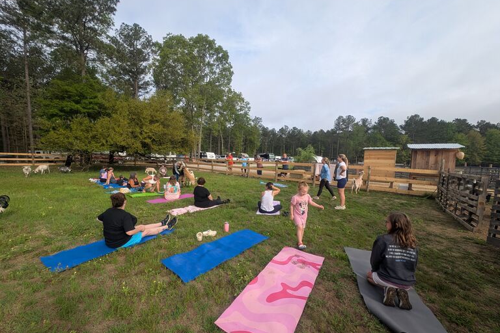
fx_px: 181
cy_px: 176
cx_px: 249
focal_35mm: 13
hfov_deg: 108.3
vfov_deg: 85.3
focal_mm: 2.23
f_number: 1.95
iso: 41
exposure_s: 1/747
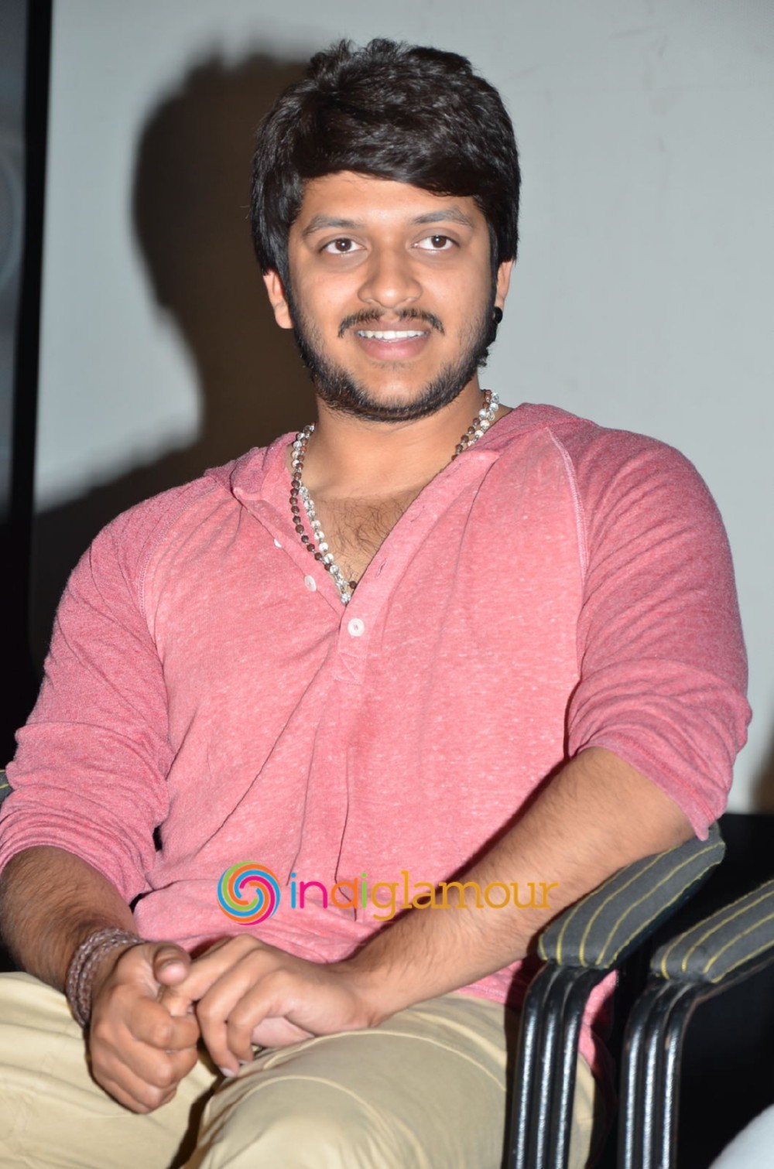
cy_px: 584
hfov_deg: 10.7
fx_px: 4132
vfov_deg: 16.1
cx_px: 387
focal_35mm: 128
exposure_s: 1/125
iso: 320
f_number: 5.6
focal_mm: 85
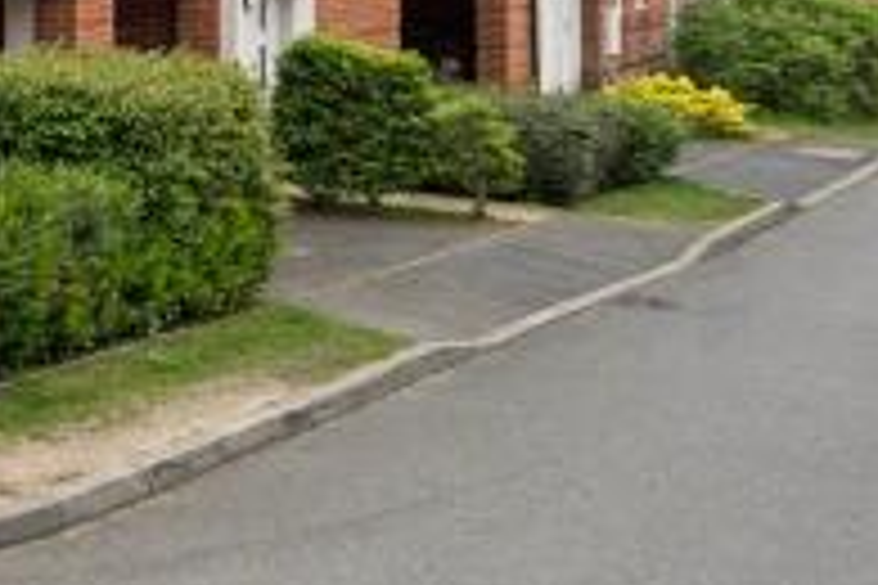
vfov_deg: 15.3
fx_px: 2049
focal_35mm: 84
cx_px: -914
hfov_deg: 17.1
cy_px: -223
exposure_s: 1/250
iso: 400
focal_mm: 16
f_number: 5.6
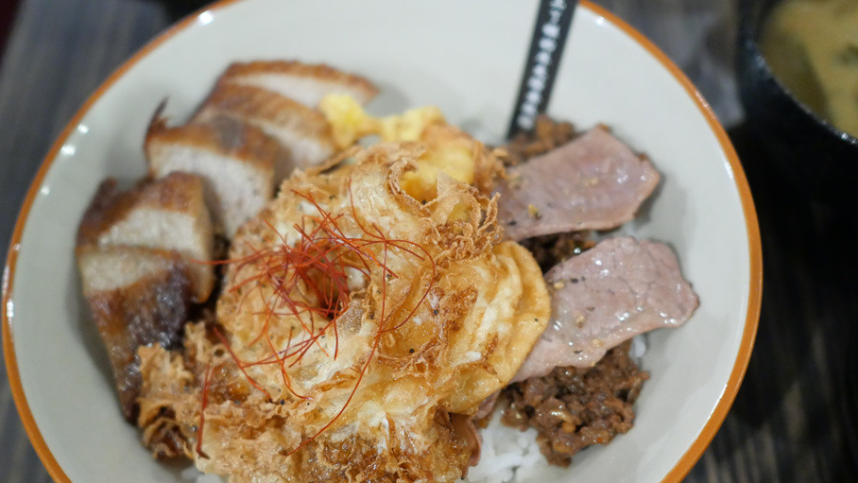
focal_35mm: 36
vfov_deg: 32.7
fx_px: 819
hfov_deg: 55.2
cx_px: 401
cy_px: 294
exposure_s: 1/60
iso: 2500
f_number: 1.7
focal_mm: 15
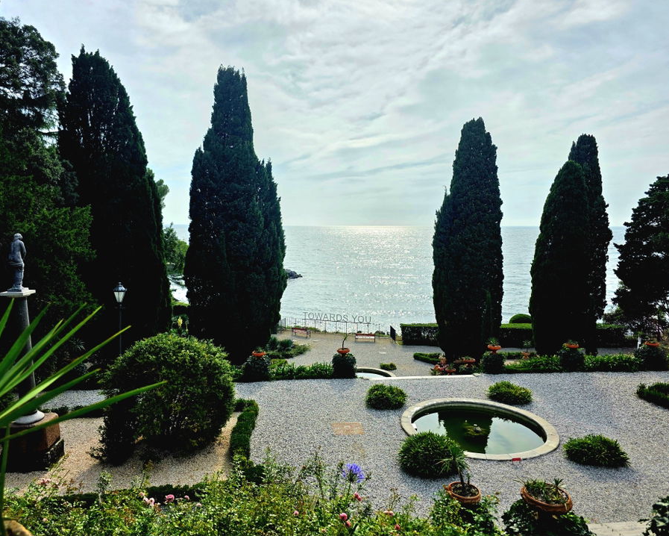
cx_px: 333
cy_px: 268
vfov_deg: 58.8
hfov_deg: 70.3
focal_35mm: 24
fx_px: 475
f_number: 1.7
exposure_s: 1/10000
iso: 64
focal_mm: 6.3
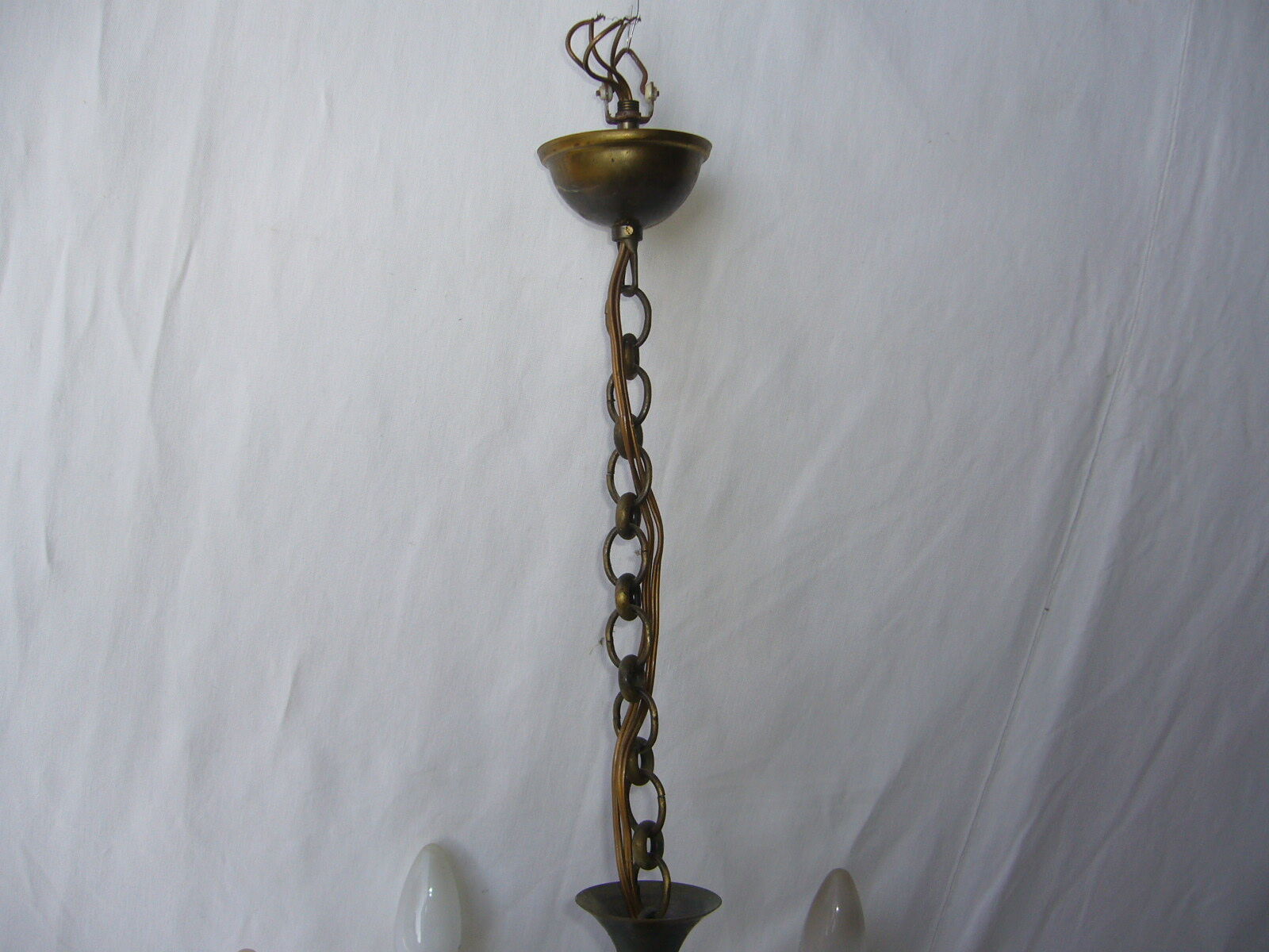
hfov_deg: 52.6
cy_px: 476
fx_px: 1283
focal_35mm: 35
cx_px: 634
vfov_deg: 40.7
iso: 80
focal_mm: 5.8
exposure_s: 1/400
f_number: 2.8
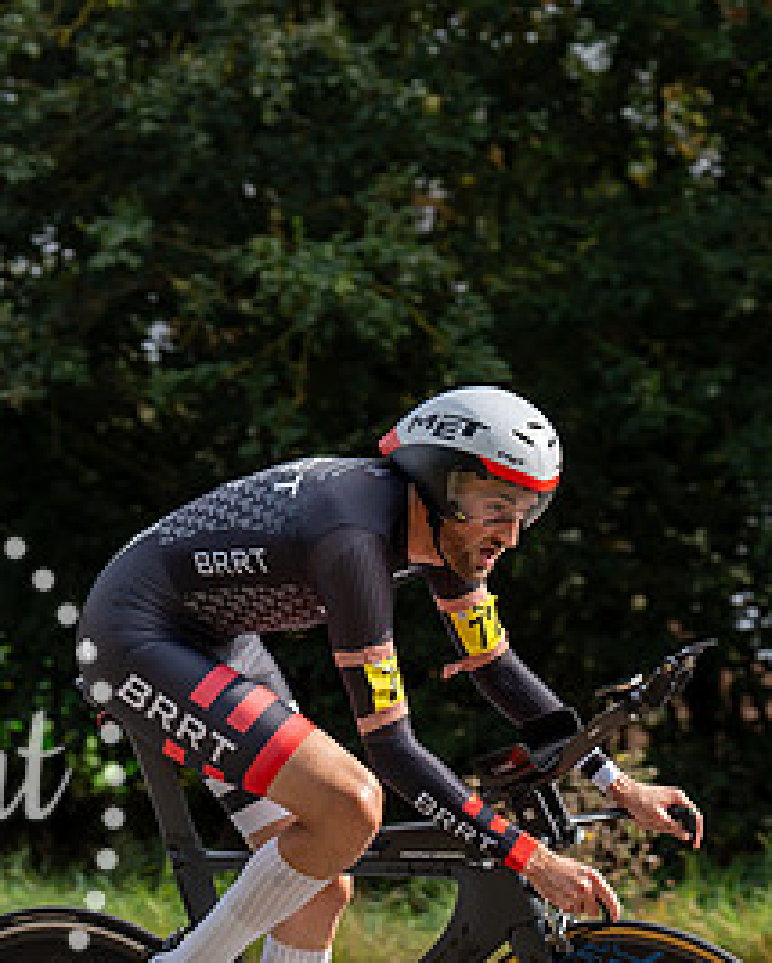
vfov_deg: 12.6
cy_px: 597
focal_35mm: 153
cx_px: 346
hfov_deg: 10.1
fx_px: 4365
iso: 125
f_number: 4
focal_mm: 75
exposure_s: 1/1000
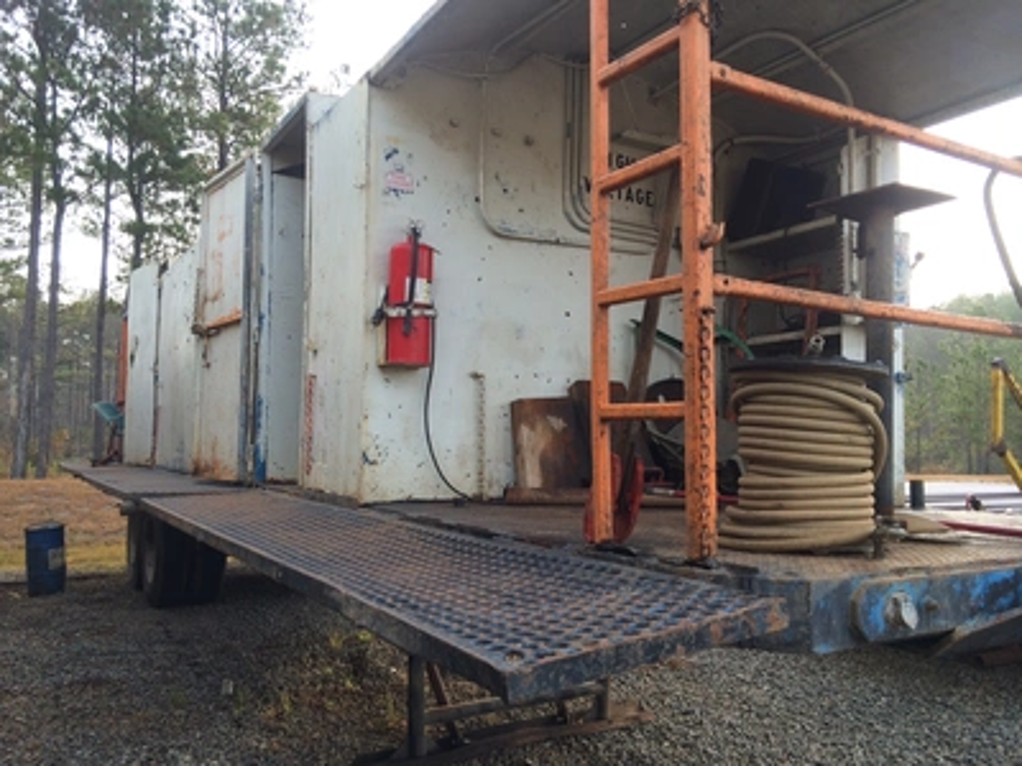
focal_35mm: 30
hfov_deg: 60.0
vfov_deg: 46.8
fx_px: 886
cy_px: 383
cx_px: 511
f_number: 2.2
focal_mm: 4.12
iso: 32
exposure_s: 1/184
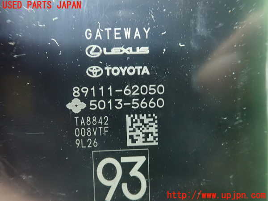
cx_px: 134
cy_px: 100
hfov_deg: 60.0
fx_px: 232
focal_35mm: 30
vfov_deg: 46.8
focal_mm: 5.5
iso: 1600
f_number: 2.3
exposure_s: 1/30
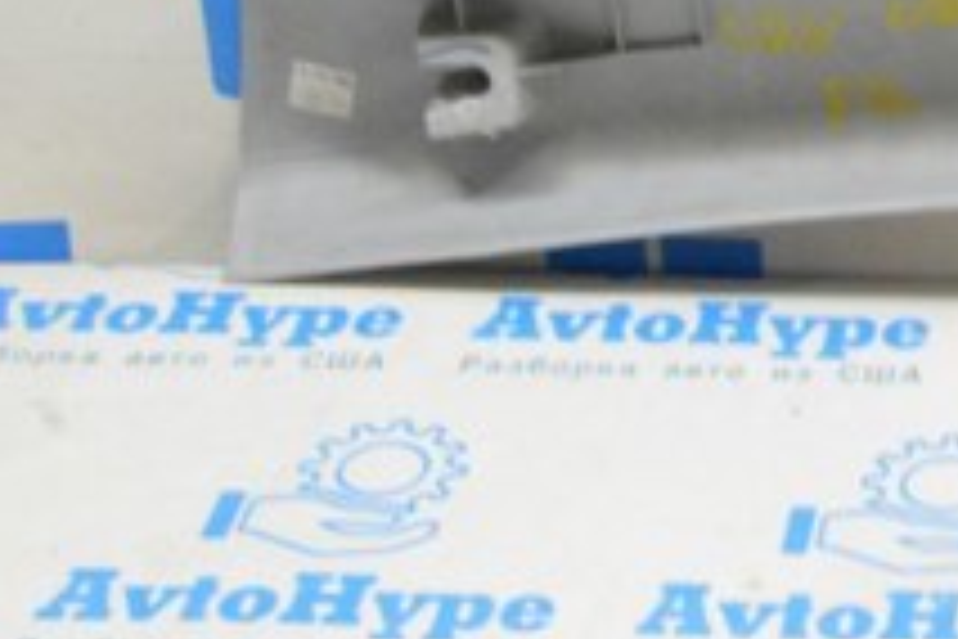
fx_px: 3113
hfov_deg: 16.3
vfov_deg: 11.4
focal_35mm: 117
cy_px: -169
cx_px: 1354
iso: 6400
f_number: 20
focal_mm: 26
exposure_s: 1/15
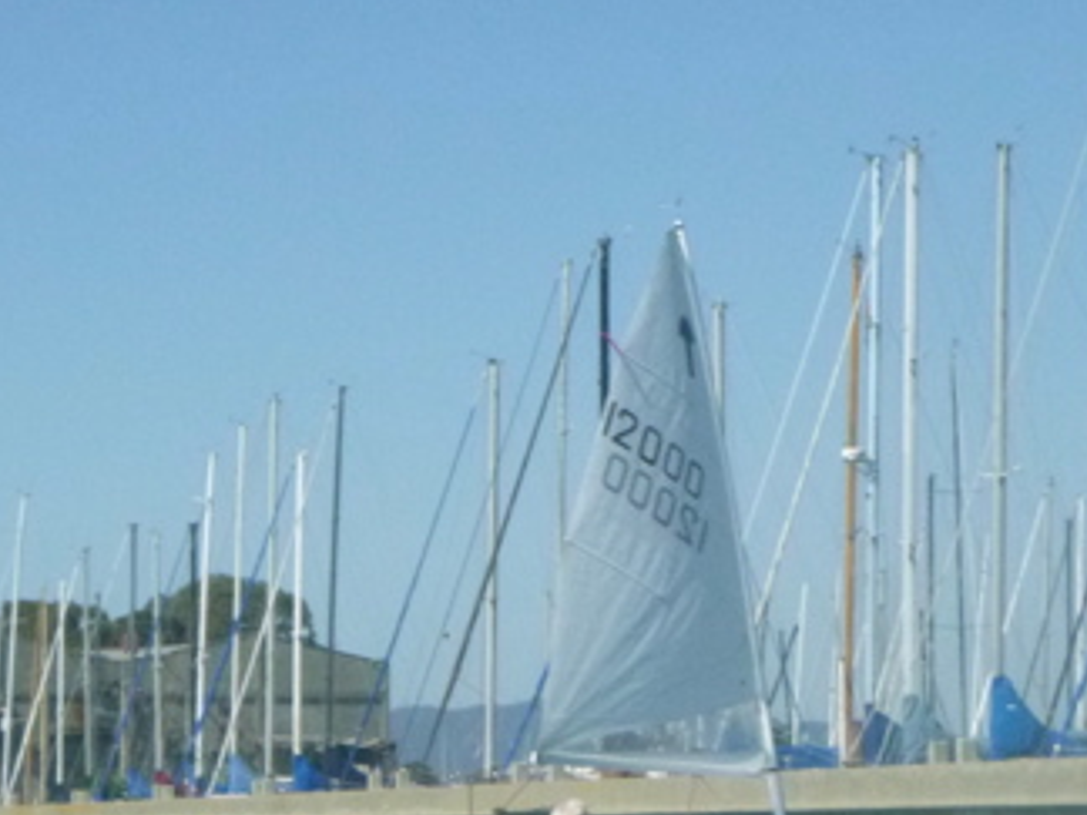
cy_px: 523
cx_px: 725
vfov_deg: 8.0
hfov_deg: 10.7
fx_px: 5809
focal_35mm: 185
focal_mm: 18
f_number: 13
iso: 400
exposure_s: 1/400
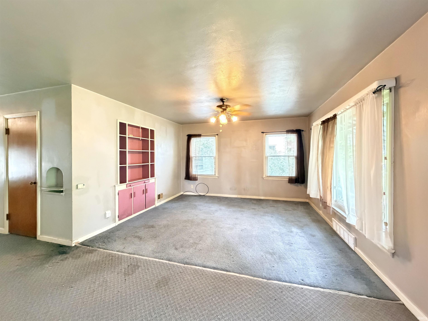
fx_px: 173
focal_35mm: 14
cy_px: 160
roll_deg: +0.7
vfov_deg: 85.7
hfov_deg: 102.1
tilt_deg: -1.8
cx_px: 214
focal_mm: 2.22
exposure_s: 1/60
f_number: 2.2
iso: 1250
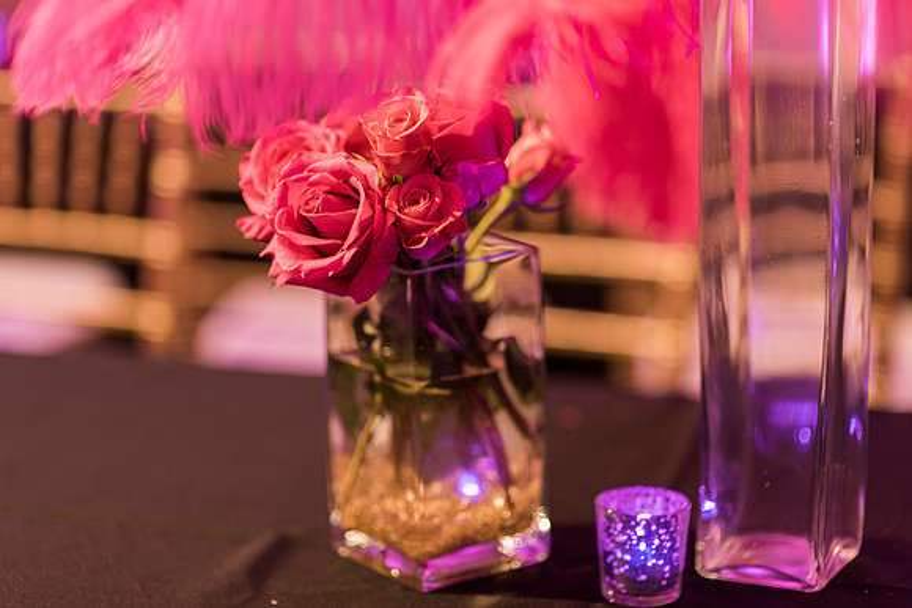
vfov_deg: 16.1
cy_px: 304
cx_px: 456
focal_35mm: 85
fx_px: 2154
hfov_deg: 23.9
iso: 800
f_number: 1.4
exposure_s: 1/60
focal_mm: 85
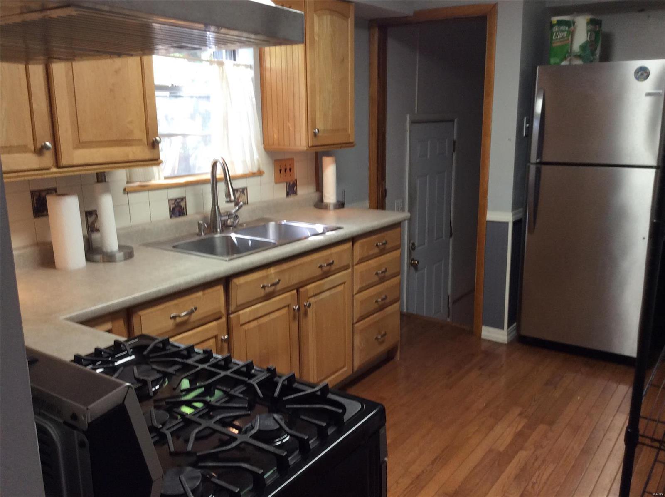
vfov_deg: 44.0
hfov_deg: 56.9
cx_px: 332
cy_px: 248
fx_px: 614
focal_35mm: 32
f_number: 2.4
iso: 64
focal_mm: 3.3
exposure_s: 1/24
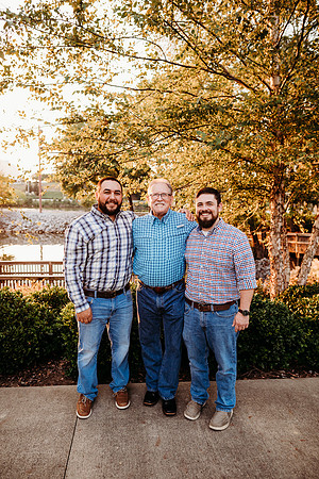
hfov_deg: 53.1
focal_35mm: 24
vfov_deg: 73.7
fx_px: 319
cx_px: 160
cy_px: 240
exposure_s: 1/200
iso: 320
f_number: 3.2
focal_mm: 24
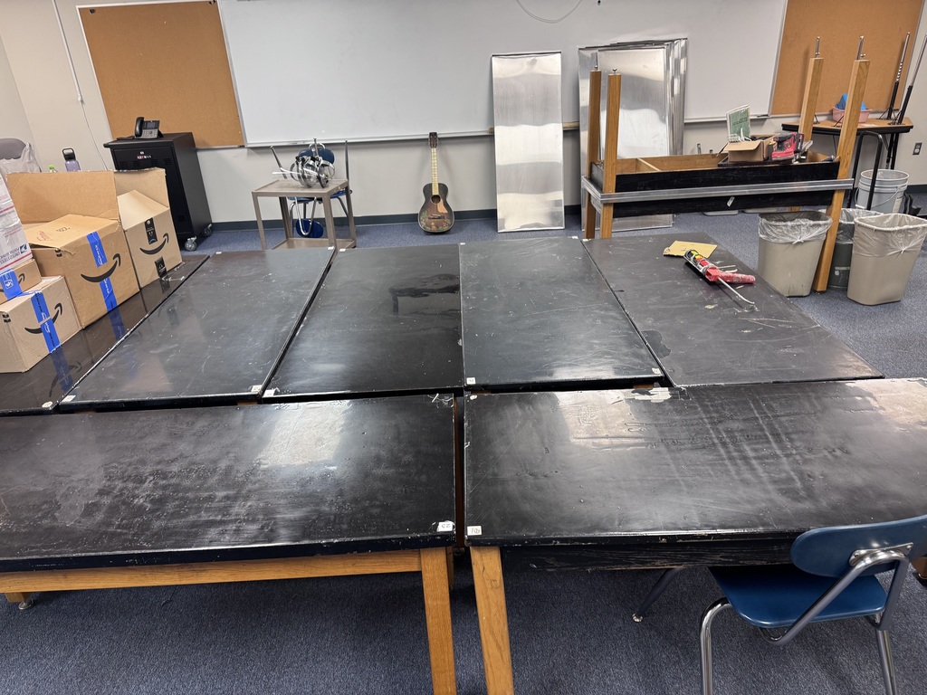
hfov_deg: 71.6
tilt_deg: -26.4
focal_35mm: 24
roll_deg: +3.1
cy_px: 348
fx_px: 643
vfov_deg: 56.8
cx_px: 464
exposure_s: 1/60
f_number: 1.78
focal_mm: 6.76
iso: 160
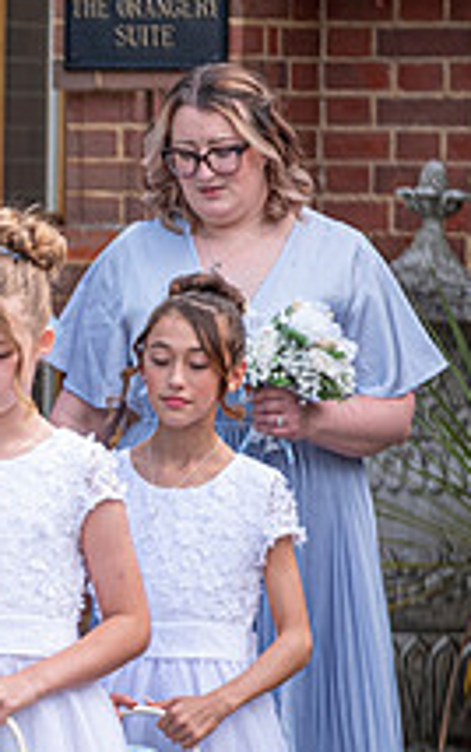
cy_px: 329
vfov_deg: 3.9
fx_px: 10994
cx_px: -517
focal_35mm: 536
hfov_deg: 2.4
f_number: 3.2
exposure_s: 1/640
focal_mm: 129.2
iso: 200
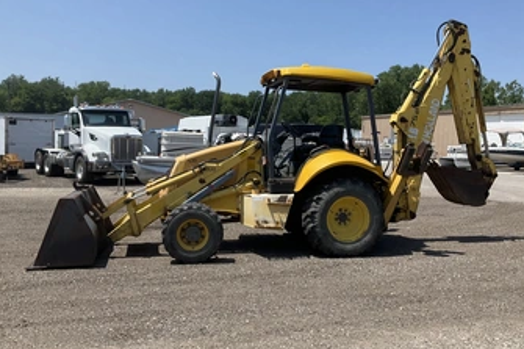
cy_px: 163
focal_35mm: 36
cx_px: 283
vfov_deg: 36.8
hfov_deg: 53.1
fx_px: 524
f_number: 1.8
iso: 25
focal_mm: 3
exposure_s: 1/2141
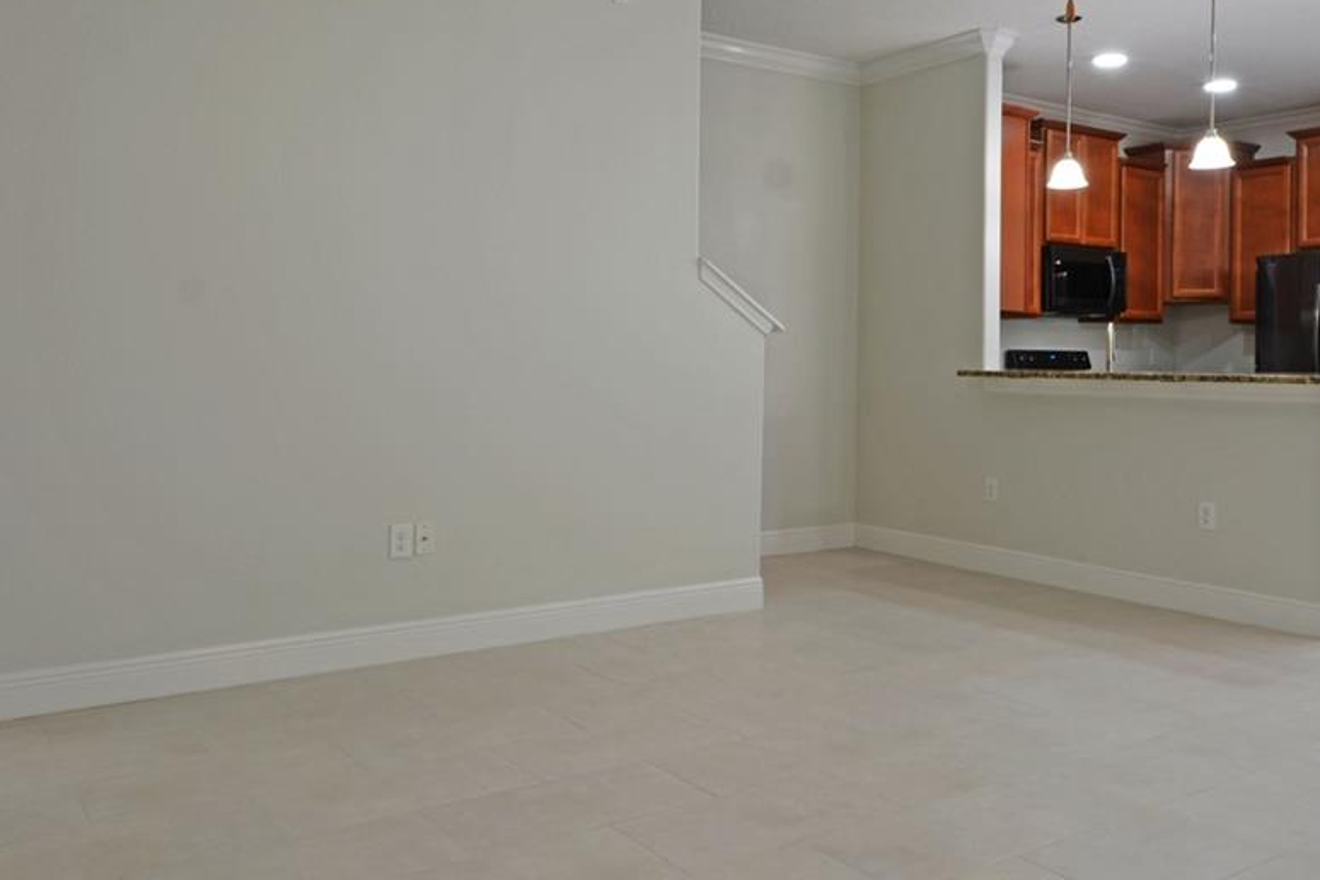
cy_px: 370
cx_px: 737
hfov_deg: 60.1
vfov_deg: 42.2
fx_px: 1137
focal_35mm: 31
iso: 100
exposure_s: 1/2
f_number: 11
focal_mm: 10
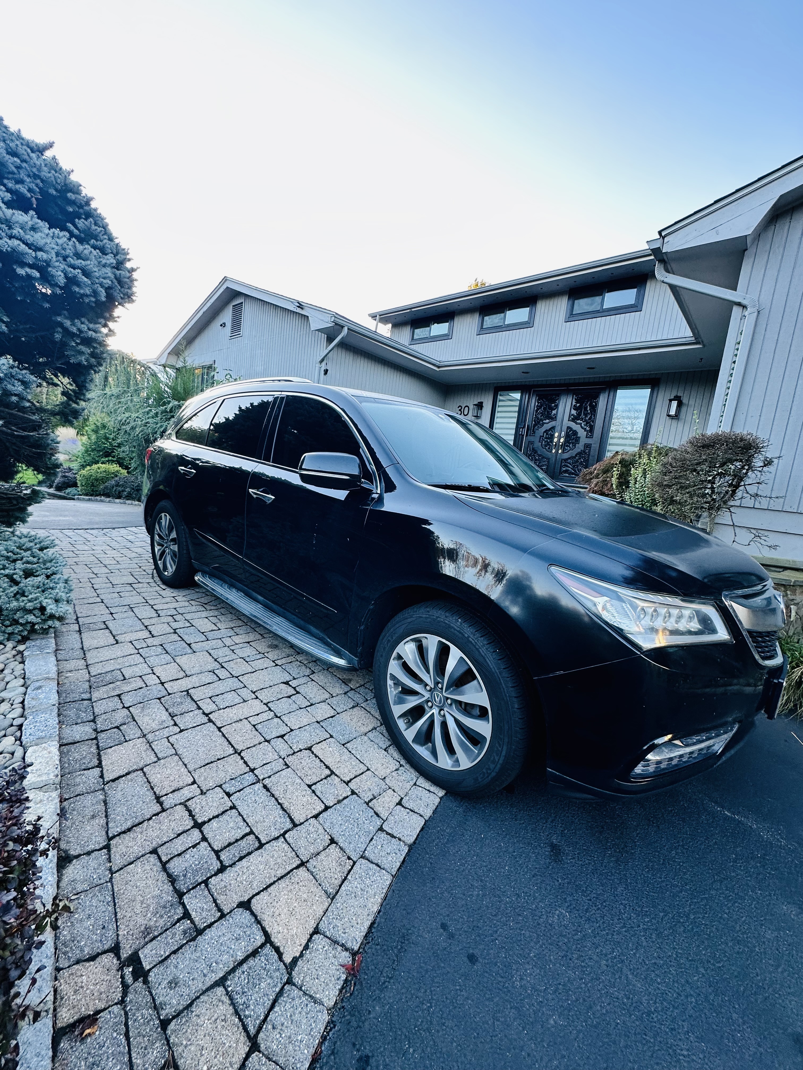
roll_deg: -8.6
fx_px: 433
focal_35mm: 14
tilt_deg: -6.5
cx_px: 402
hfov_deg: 85.7
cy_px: 535
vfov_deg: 102.1
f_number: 2.2
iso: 80
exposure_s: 1/99
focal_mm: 2.22
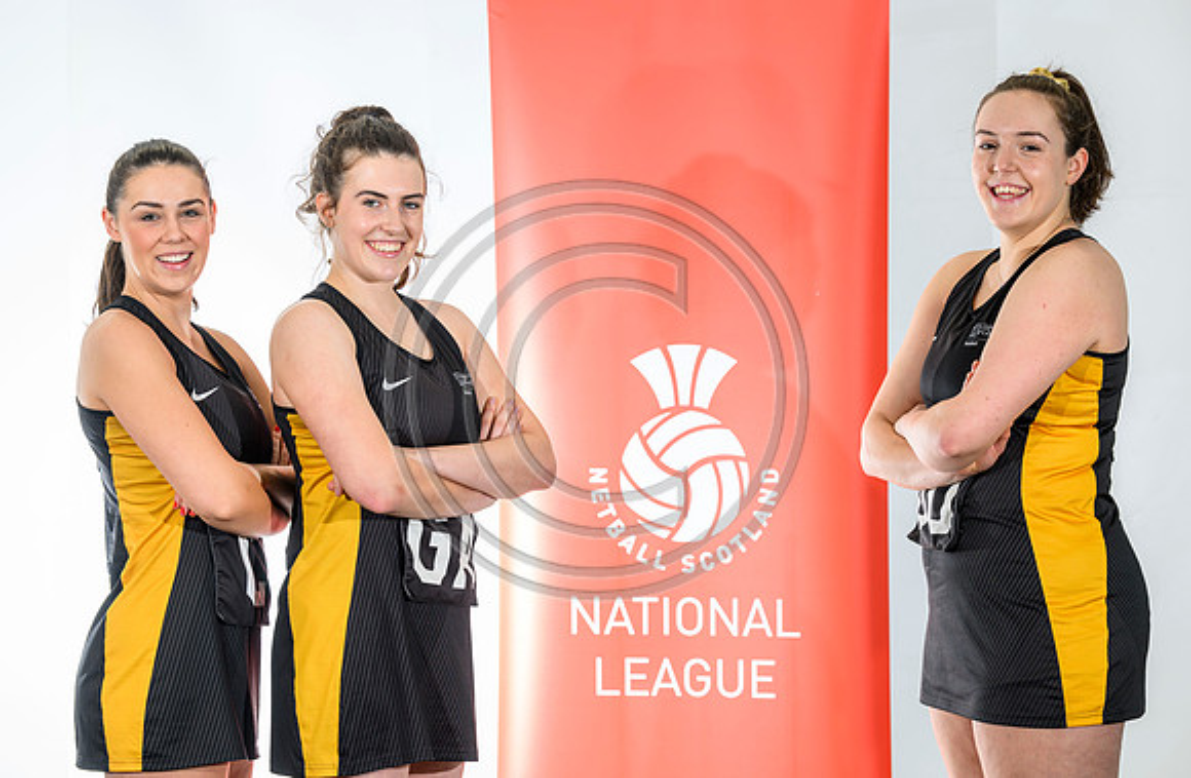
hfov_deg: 17.4
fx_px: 3899
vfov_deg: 11.4
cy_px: 365
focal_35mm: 119
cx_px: 572
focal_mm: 110
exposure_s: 1/160
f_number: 5
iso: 320
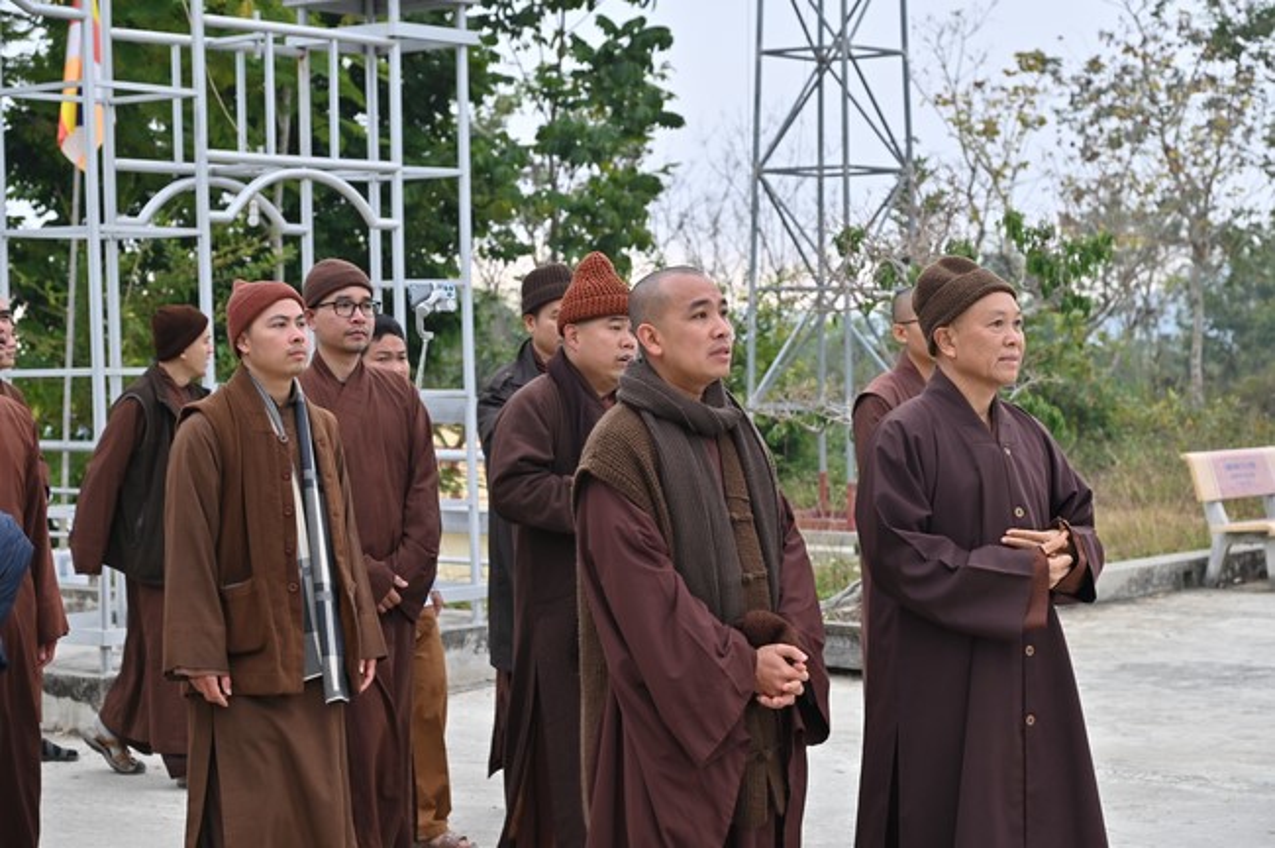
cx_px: 638
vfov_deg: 18.1
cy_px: 424
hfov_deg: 27.0
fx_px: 2654
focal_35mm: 75
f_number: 5.6
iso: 200
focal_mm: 75
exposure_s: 1/200
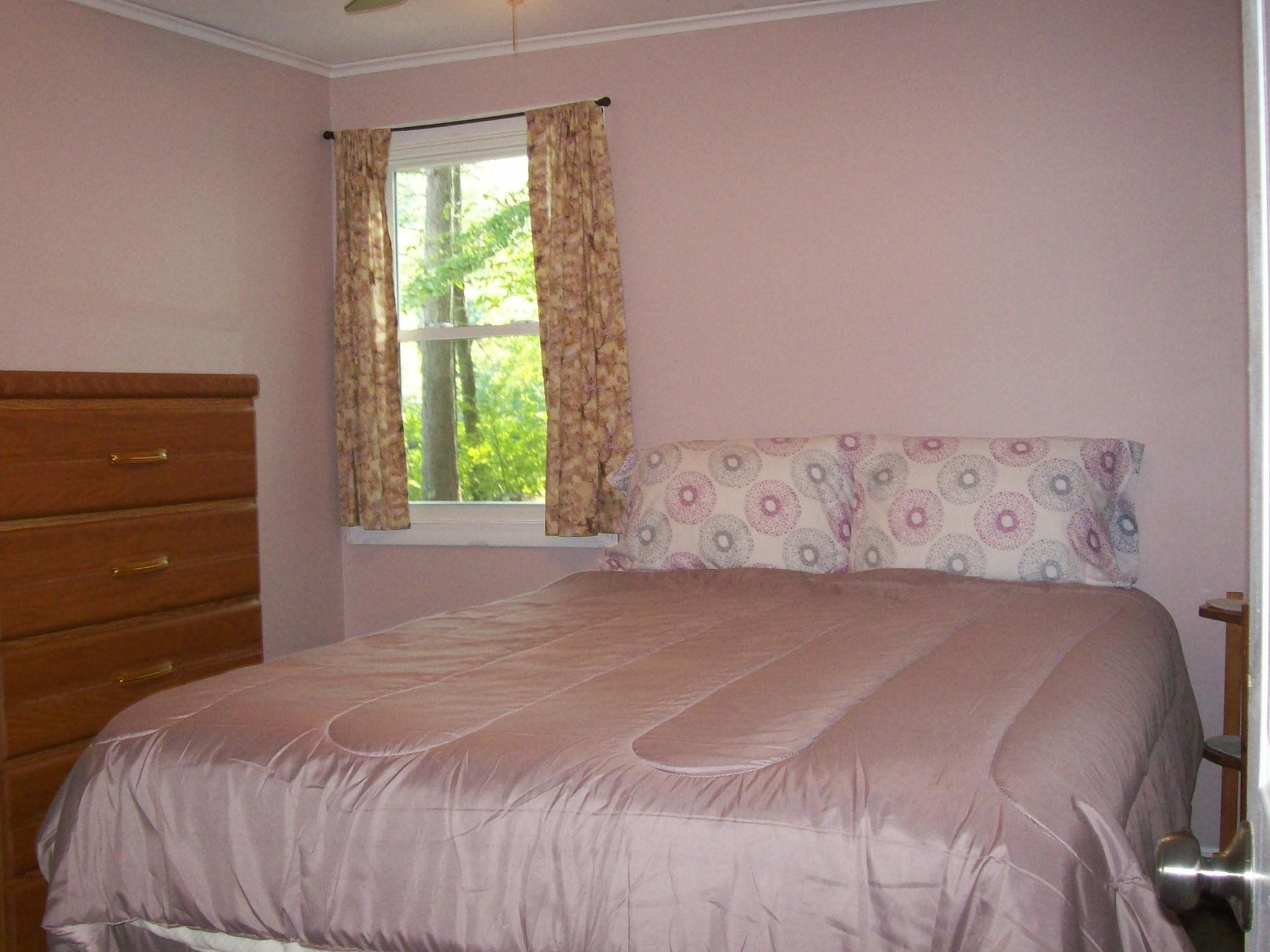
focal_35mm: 40
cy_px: 463
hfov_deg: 46.7
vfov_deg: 36.0
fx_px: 1467
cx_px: 570
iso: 200
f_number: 2.7
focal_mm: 6
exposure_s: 1/64
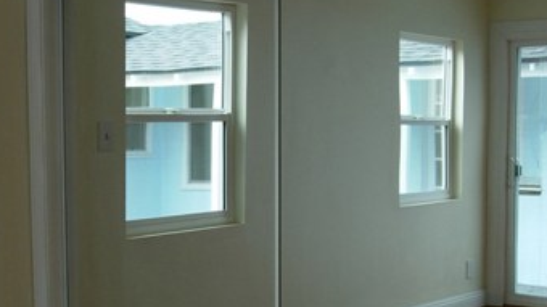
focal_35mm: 78
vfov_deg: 15.4
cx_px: 236
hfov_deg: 27.2
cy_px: 235
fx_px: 1131
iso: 64
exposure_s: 1/71.8
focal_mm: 7.8
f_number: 2.8
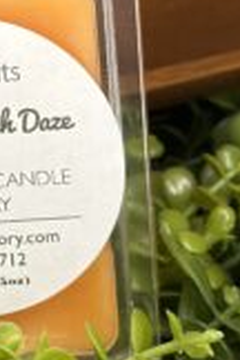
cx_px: -49
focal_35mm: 148
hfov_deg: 9.2
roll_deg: -0.6
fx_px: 1480
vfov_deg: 13.8
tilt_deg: -22.2
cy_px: 100
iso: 125
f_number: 1.78
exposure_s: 1/60
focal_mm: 6.86
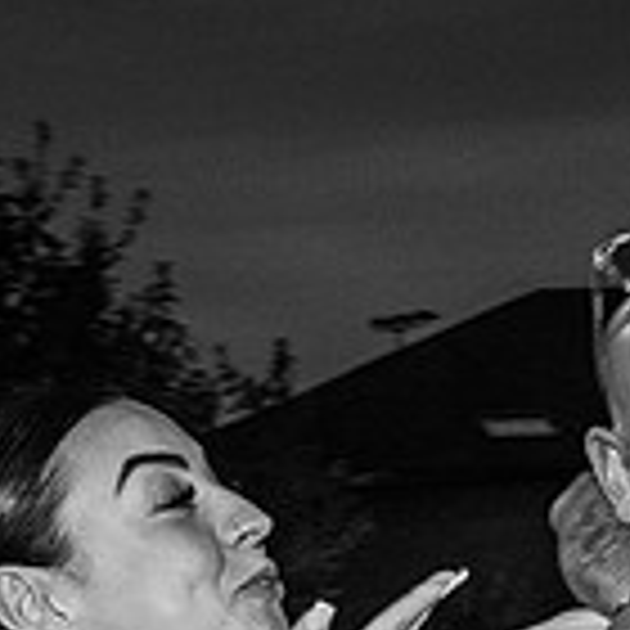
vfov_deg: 15.8
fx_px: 2183
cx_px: 706
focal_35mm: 106
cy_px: 740
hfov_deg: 15.9
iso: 640
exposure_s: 1/40
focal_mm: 20
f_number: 5
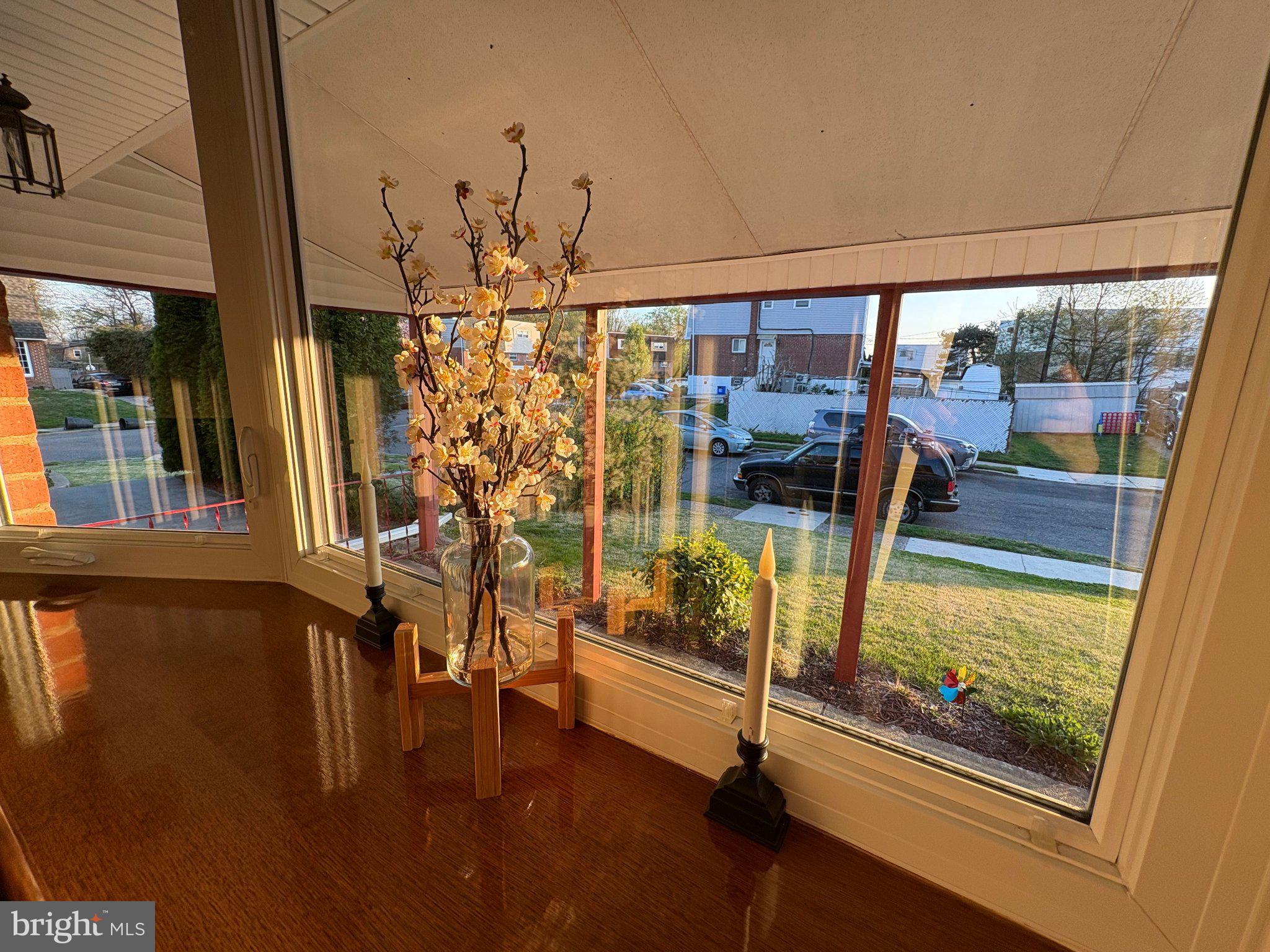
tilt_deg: -11.0
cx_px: 635
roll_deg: -1.0
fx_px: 514
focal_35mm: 14
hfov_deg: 102.1
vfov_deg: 85.7
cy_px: 476
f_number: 2.2
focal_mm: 2.22
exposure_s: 1/133
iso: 50
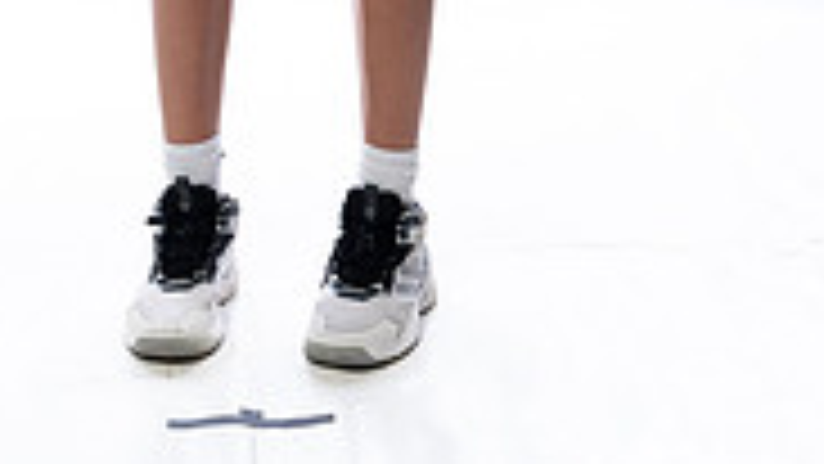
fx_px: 2819
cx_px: 248
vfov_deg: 8.8
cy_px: -514
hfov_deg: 16.6
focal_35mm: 129
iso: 640
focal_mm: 50
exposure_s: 1/250
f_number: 5.6
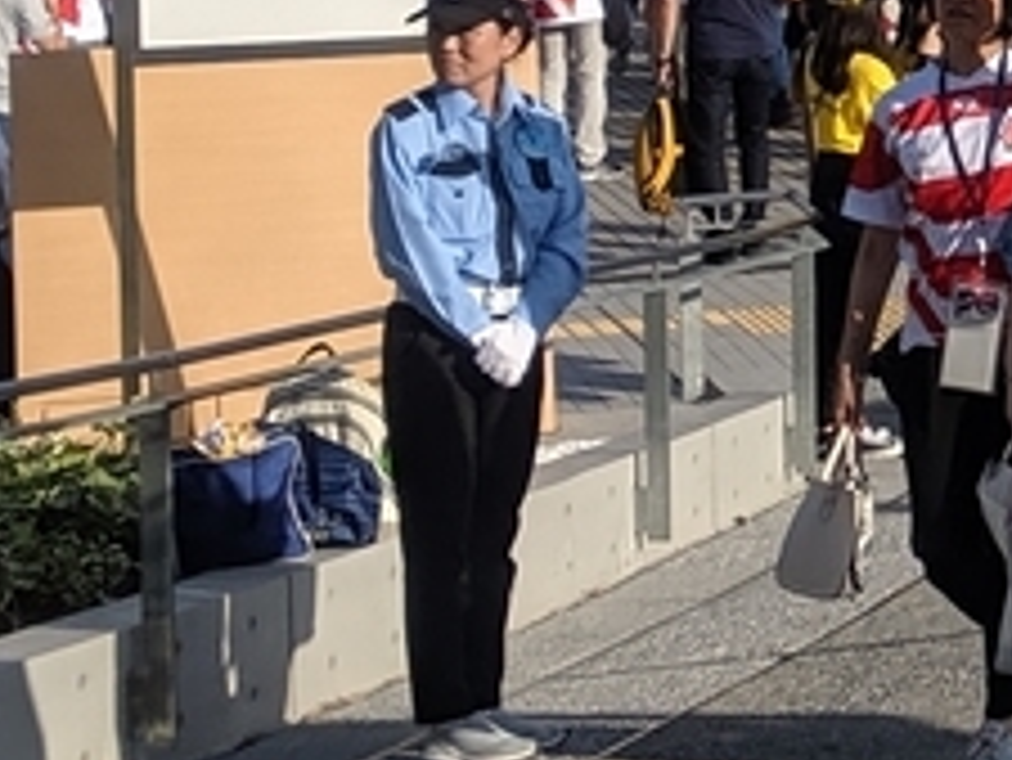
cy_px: -171
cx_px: 1484
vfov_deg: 10.1
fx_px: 4212
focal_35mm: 144
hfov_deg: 13.0
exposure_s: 1/3356
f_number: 1.8
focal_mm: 4.44
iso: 61
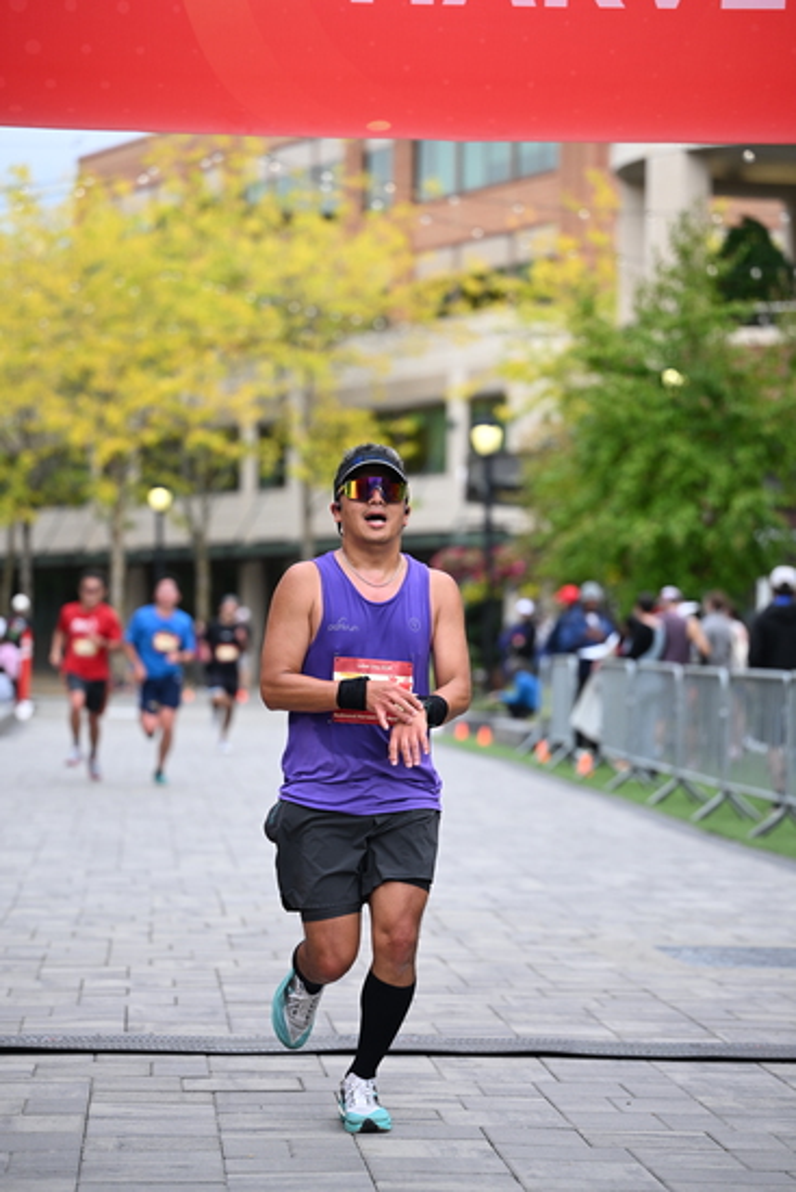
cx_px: 398
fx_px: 3414
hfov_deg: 13.3
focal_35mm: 103
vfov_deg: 19.8
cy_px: 596
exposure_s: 1/2000
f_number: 2.8
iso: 640
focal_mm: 103
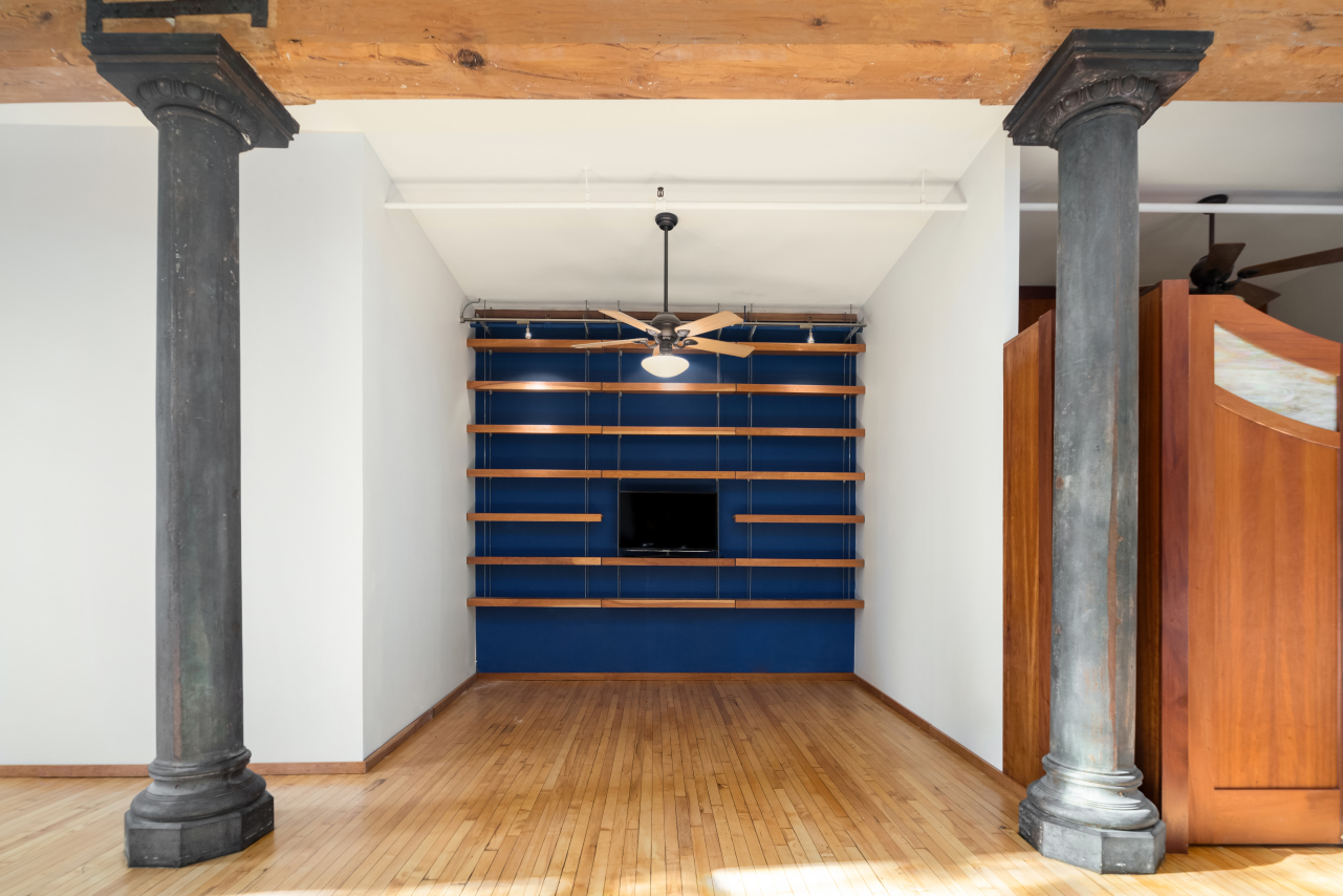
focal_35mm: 17
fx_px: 634
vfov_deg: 70.4
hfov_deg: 93.3
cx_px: 672
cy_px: 448
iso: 400
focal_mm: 17
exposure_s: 1/4
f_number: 9
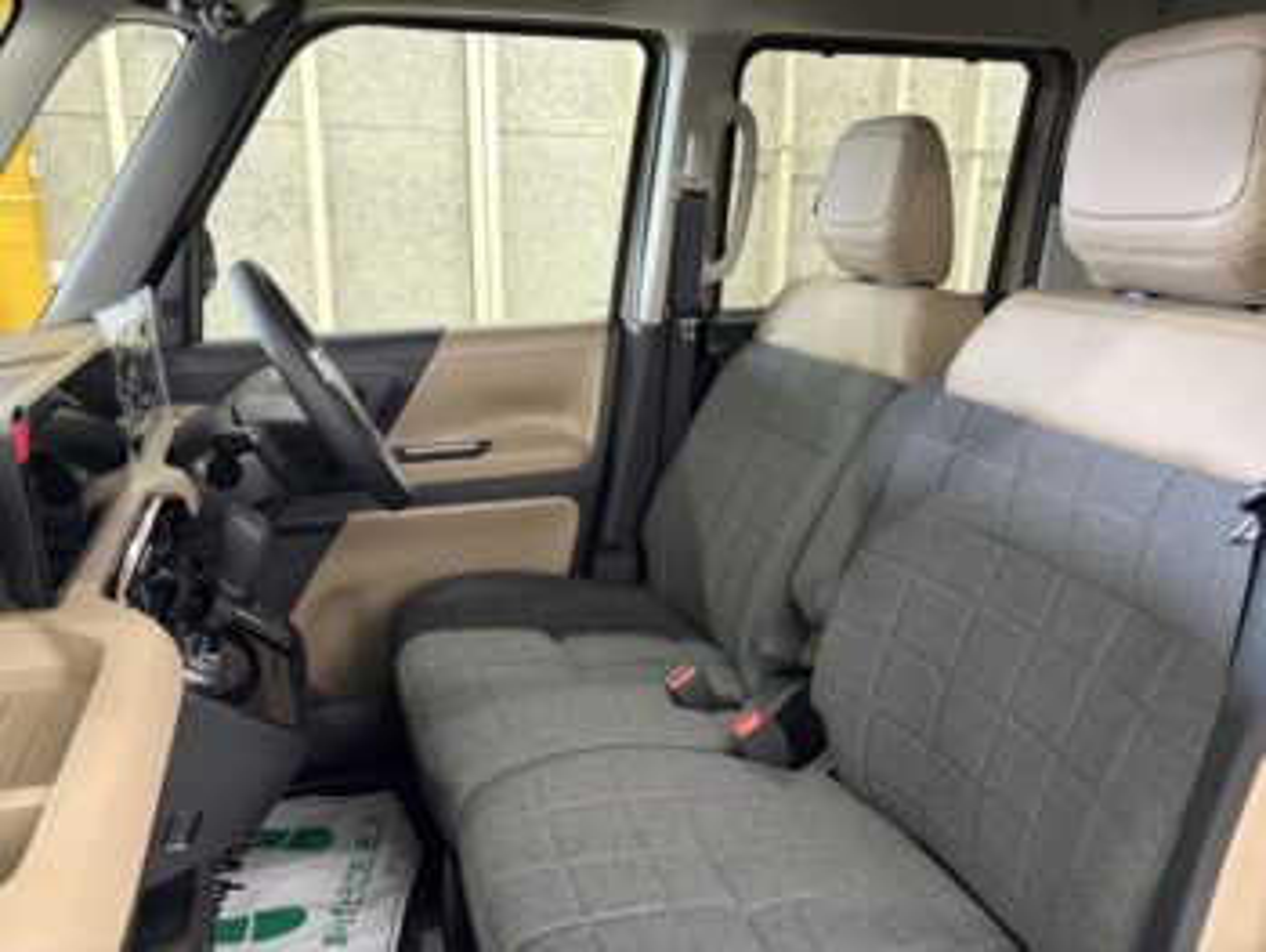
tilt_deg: -14.0
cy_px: 476
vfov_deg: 53.1
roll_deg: -0.1
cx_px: 633
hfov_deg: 67.3
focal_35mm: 26
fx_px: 952
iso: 250
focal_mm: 5.96
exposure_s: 1/50
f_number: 1.6
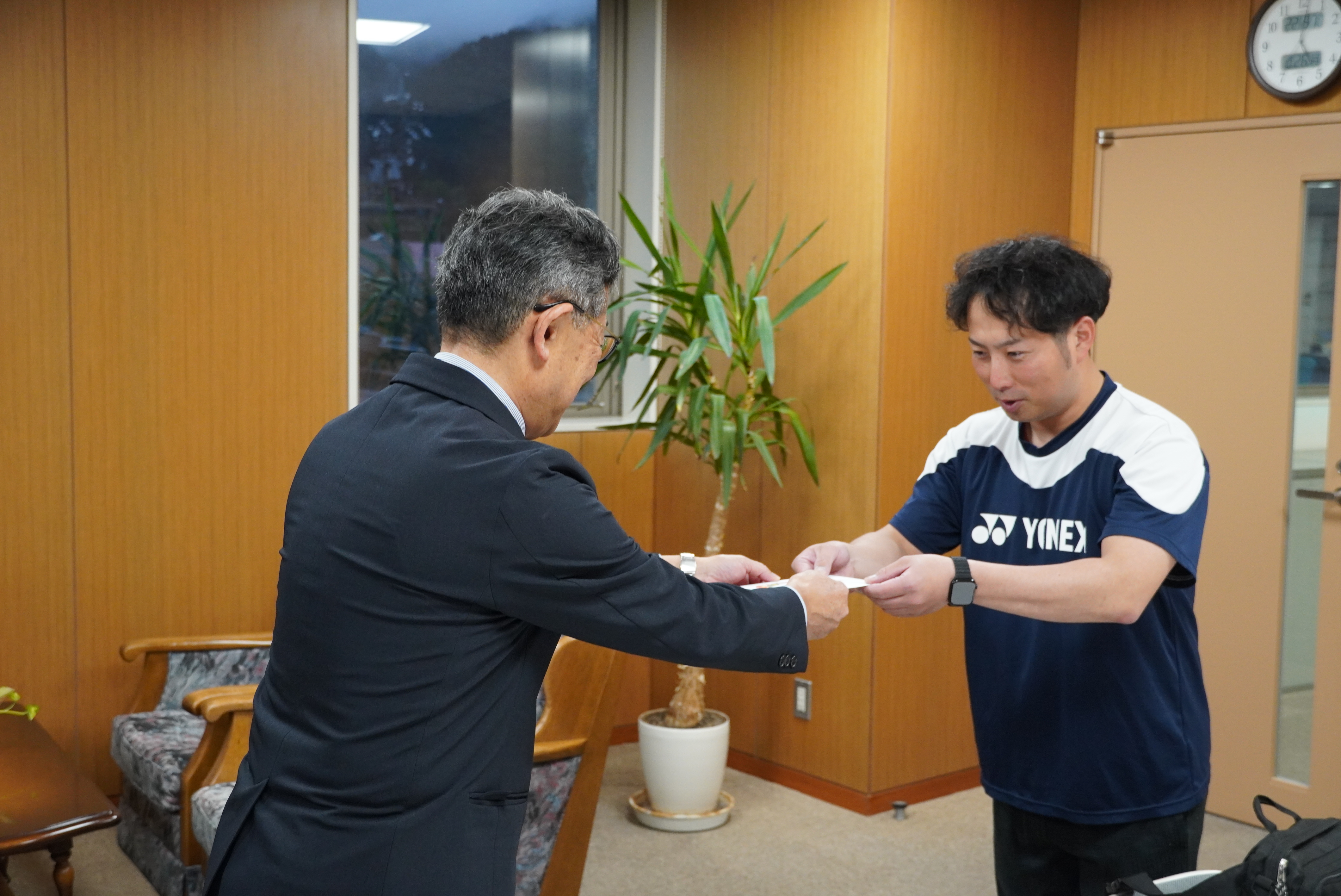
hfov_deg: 42.3
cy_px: 448
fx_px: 1733
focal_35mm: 46
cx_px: 670
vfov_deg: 29.0
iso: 2000
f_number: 4.5
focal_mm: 31
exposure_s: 1/160
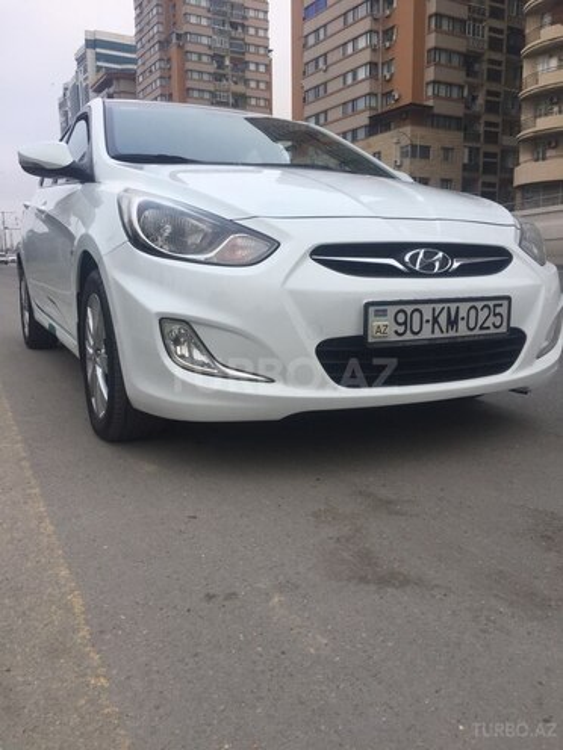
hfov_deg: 48.2
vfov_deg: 61.7
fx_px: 629
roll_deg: +1.4
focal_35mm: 29
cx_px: 282
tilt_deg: -8.3
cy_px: 375
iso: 40
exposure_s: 1/100
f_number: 2.2
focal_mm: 4.15
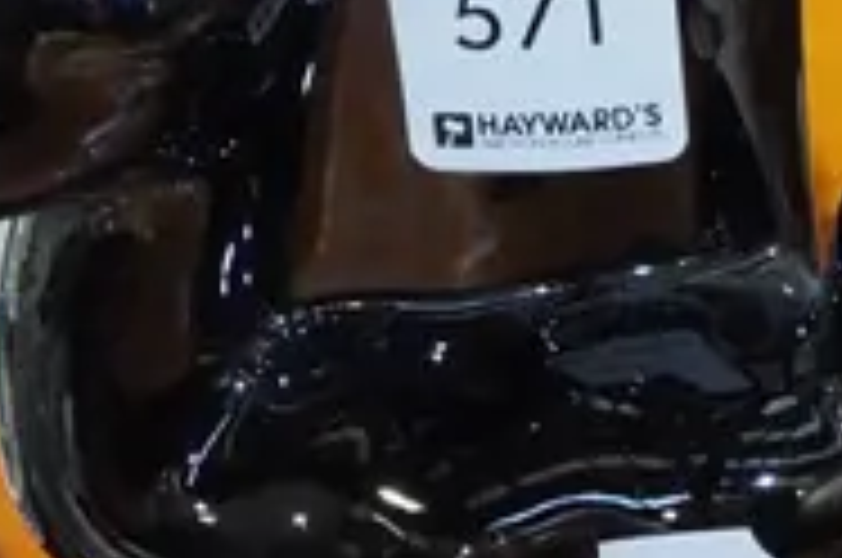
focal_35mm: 194
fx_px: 4530
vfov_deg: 7.0
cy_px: 801
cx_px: 1031
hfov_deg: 10.4
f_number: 5.6
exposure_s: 1/60
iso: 1600
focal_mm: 17
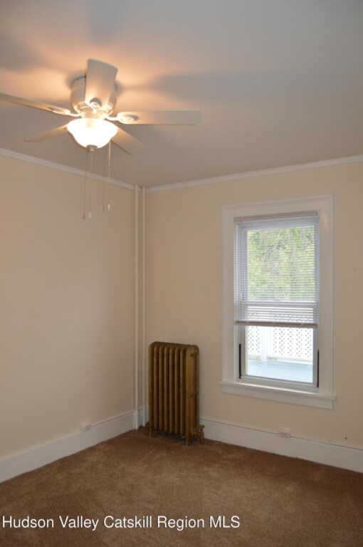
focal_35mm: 27
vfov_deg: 67.4
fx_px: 409
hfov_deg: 47.8
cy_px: 274
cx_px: 182
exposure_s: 1/125
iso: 400
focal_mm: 18
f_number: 4
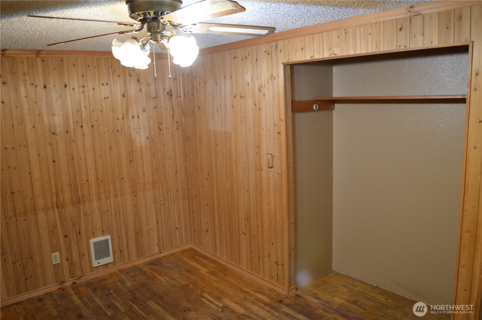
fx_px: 361
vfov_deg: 47.8
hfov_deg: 67.4
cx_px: 241
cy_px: 160
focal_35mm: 27
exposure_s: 1/15
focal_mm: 18
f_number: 3.5
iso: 900
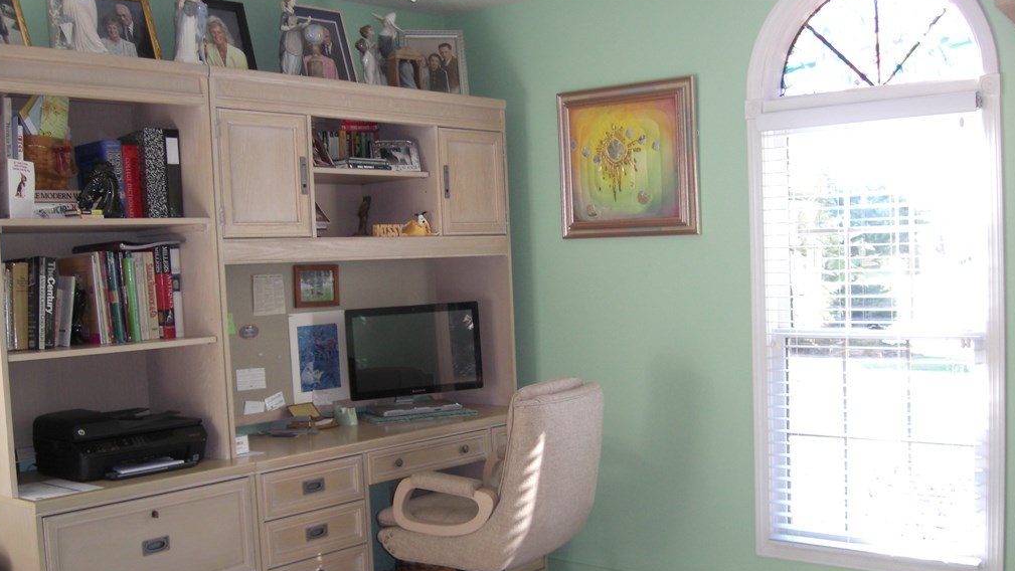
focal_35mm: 42
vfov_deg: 28.3
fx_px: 1131
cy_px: 339
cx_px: 507
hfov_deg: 48.3
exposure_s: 1/60
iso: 200
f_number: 2.8
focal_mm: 7.9
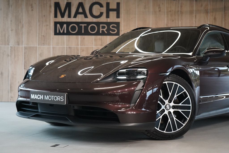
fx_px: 433
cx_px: 114
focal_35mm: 68
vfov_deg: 20.0
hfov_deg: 29.7
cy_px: 76
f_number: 5.6
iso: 6400
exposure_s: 1/160
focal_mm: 68
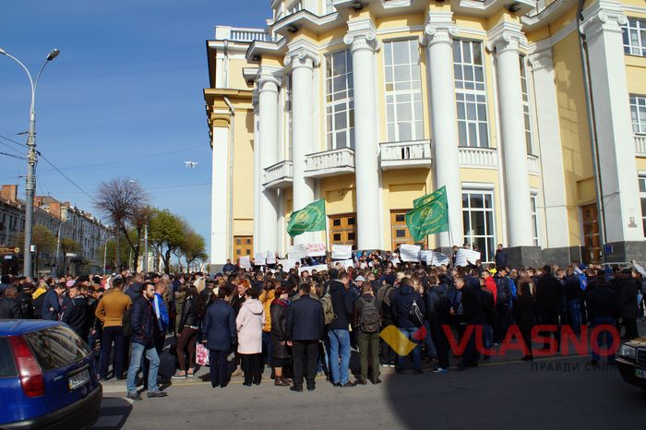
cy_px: 215
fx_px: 538
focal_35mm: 30
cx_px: 323
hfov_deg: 62.0
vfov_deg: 43.6
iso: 100
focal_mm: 20
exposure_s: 1/320
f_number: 10
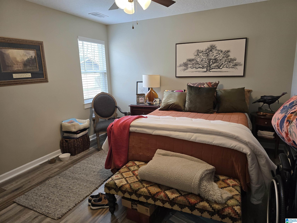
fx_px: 197
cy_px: 112
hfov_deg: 73.9
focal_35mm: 23
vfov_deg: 58.9
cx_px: 148
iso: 250
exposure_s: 1/120
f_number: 1.7
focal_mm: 6.3
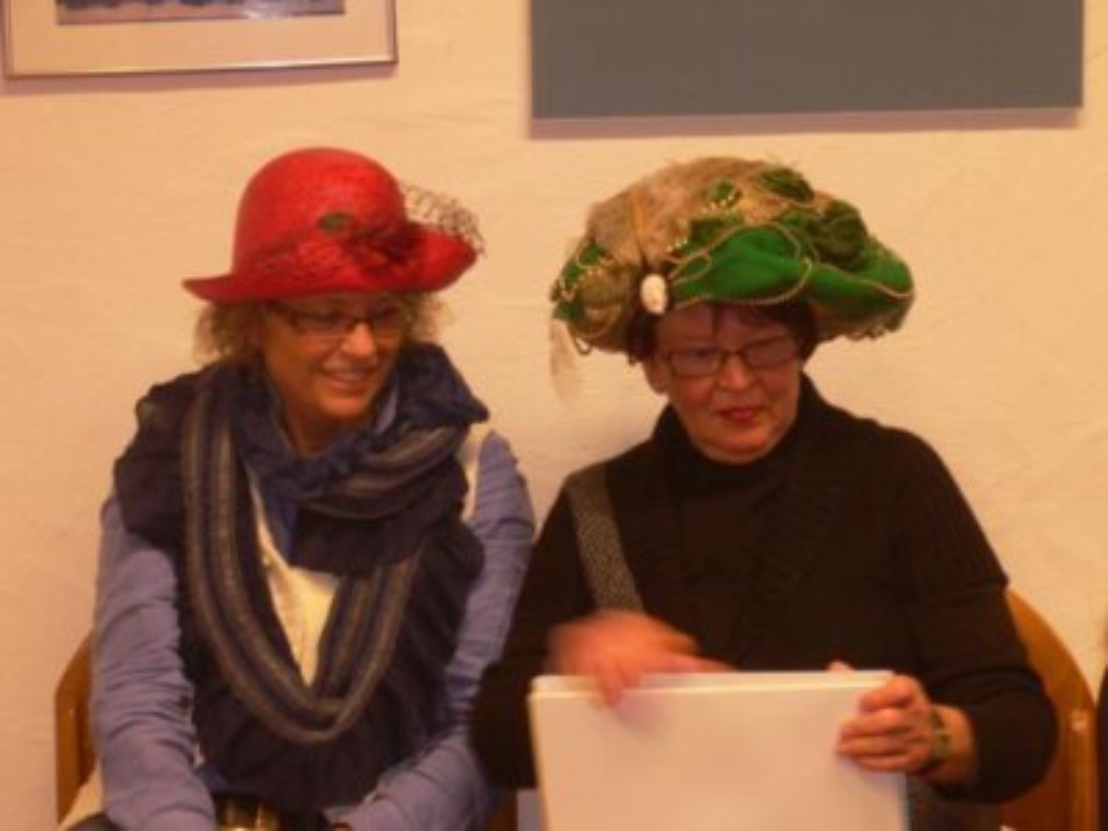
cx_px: 554
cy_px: 416
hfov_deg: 20.2
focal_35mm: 97
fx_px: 3105
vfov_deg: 15.2
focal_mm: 16.1
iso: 100
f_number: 4.9
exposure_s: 1/8
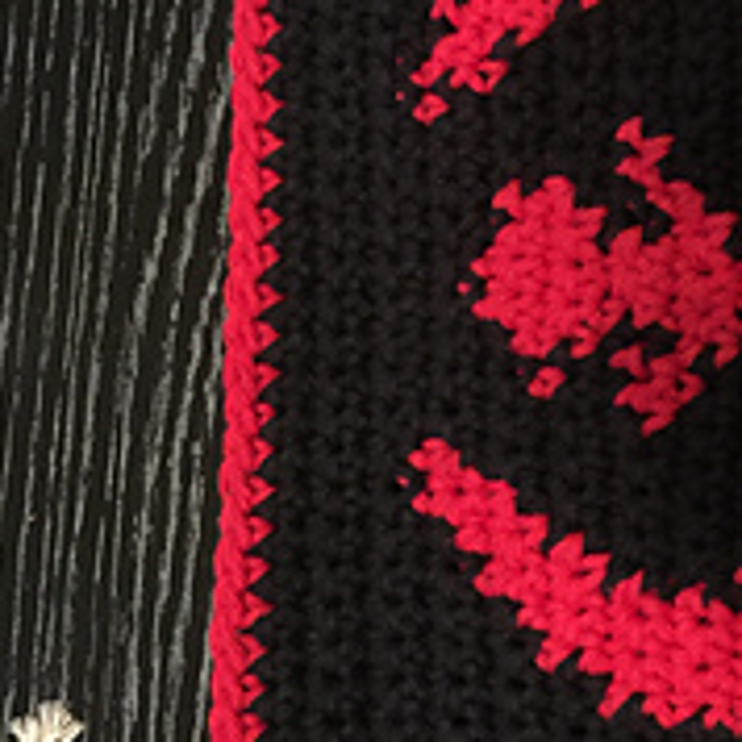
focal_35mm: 72
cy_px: 171
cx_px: 711
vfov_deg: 23.7
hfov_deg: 23.2
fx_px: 1746
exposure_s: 1/15
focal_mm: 4.15
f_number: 2.2
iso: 500
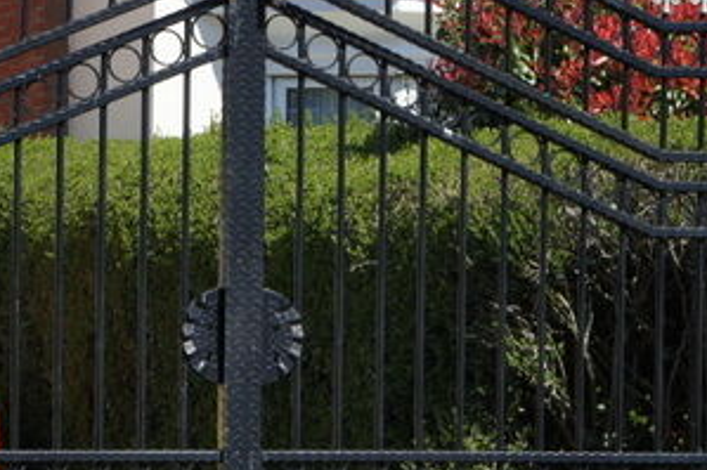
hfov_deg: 9.9
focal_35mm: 208
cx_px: 203
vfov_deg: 6.6
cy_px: 355
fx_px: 4082
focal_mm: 46
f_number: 9
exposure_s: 1/320
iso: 200
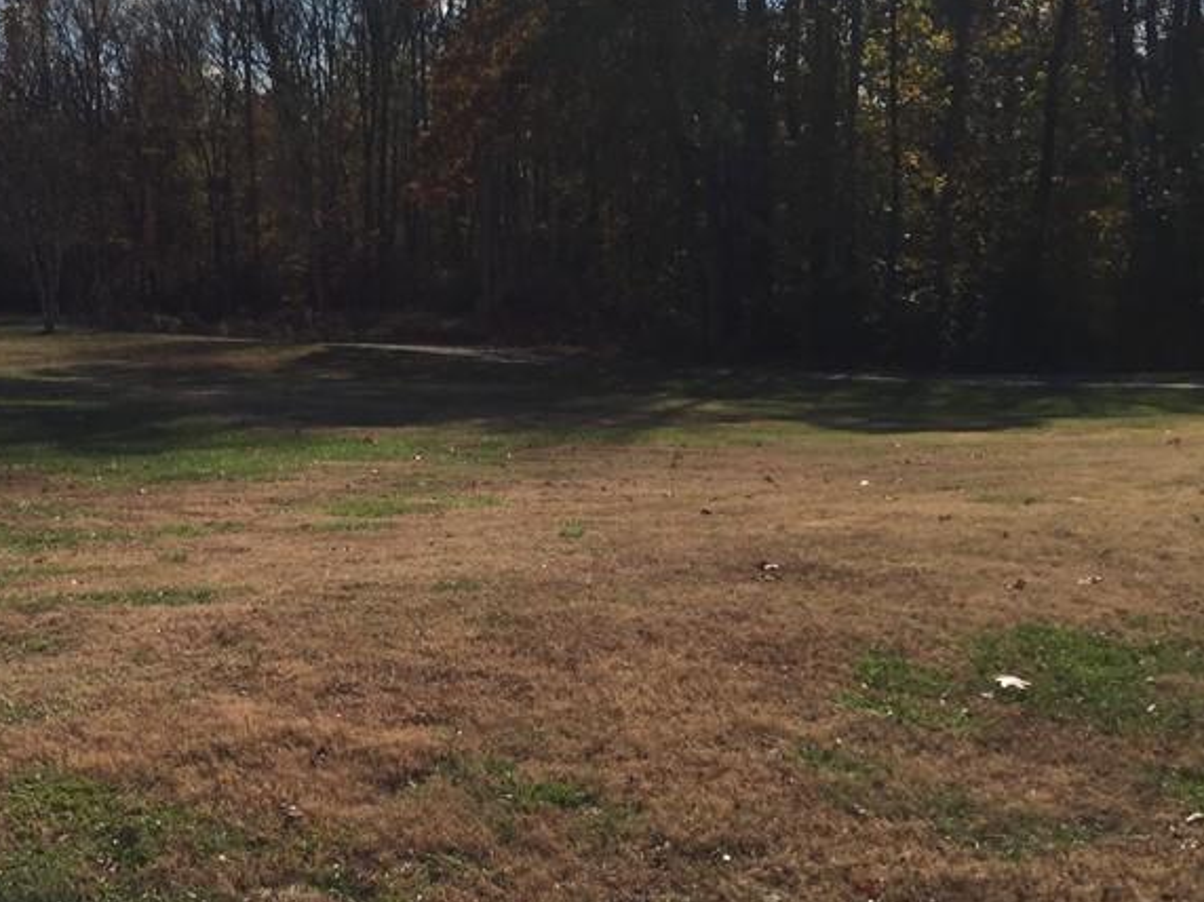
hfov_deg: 35.7
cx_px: 245
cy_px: 413
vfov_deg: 28.0
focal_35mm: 52
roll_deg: +0.8
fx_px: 1808
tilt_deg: -5.5
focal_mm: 4.15
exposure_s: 1/2475
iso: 32
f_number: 2.2
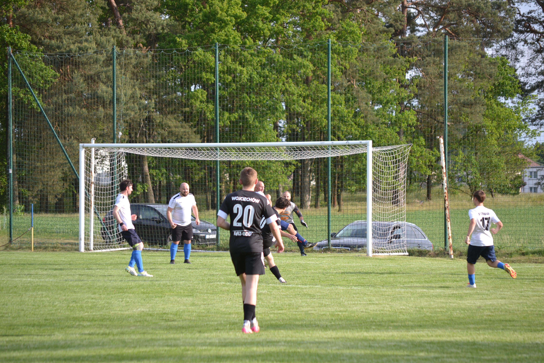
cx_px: 272
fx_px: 2765
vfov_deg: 7.5
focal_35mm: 183
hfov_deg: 11.2
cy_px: 182
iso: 400
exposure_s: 1/640
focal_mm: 122
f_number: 4.8
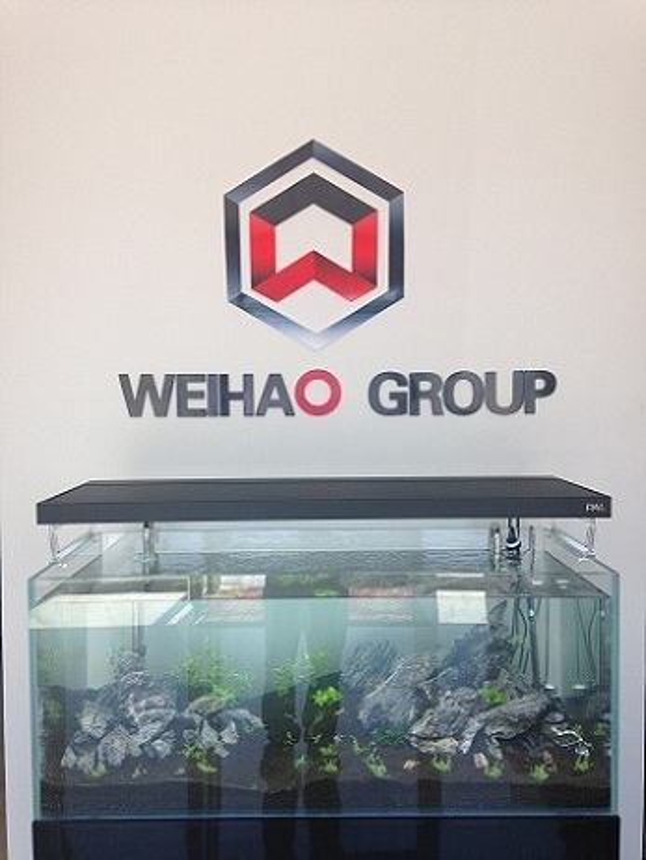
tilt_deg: -2.7
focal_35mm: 33
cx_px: 323
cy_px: 430
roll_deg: +1.2
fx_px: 820
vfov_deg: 55.3
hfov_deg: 43.0
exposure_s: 1/208
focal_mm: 4.12
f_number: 2.4
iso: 50
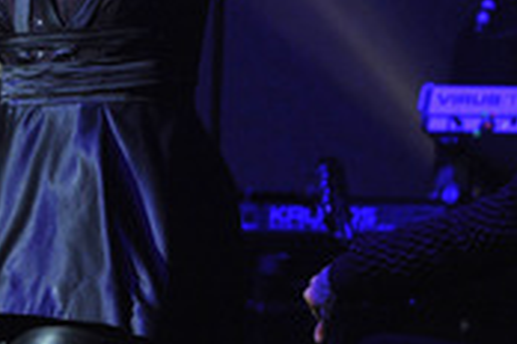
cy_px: -15
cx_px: -37
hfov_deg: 4.0
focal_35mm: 517
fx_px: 7424
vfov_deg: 2.7
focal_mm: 200
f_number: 4
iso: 2500
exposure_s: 1/250
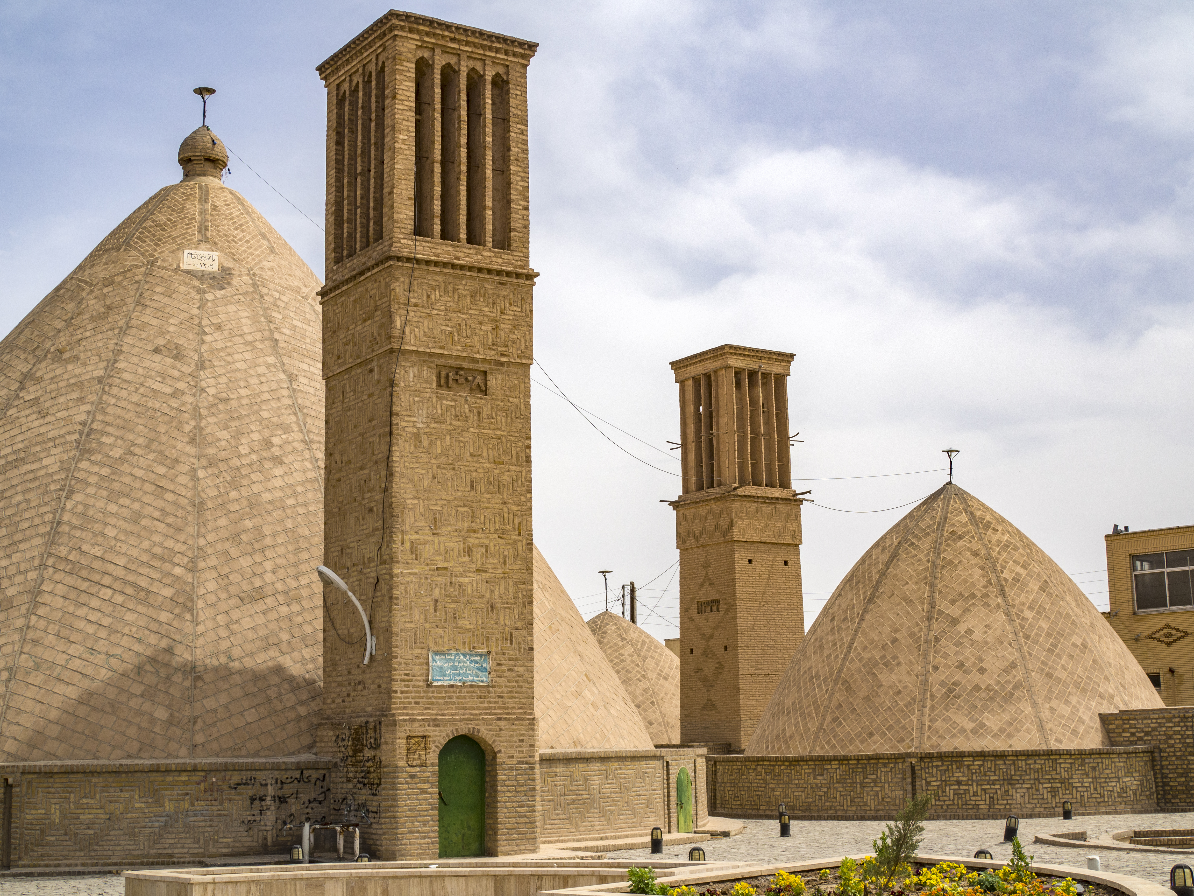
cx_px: 597
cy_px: 448
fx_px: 1725
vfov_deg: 29.1
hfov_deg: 38.2
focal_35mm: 50
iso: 200
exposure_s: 1/800
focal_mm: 25
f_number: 8
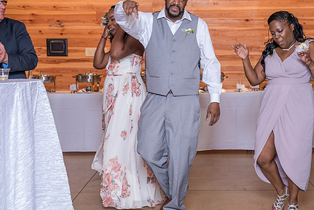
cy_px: 94
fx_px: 716
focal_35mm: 82
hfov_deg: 24.7
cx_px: 192
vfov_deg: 16.7
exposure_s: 1/100
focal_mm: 61
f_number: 4
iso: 2000
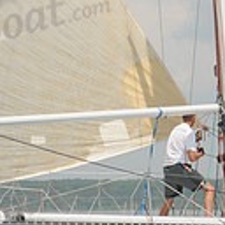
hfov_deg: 5.8
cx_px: 200
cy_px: 98
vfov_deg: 5.9
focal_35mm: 299
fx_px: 2199
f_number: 3.2
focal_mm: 52
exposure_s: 1/1250
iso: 200
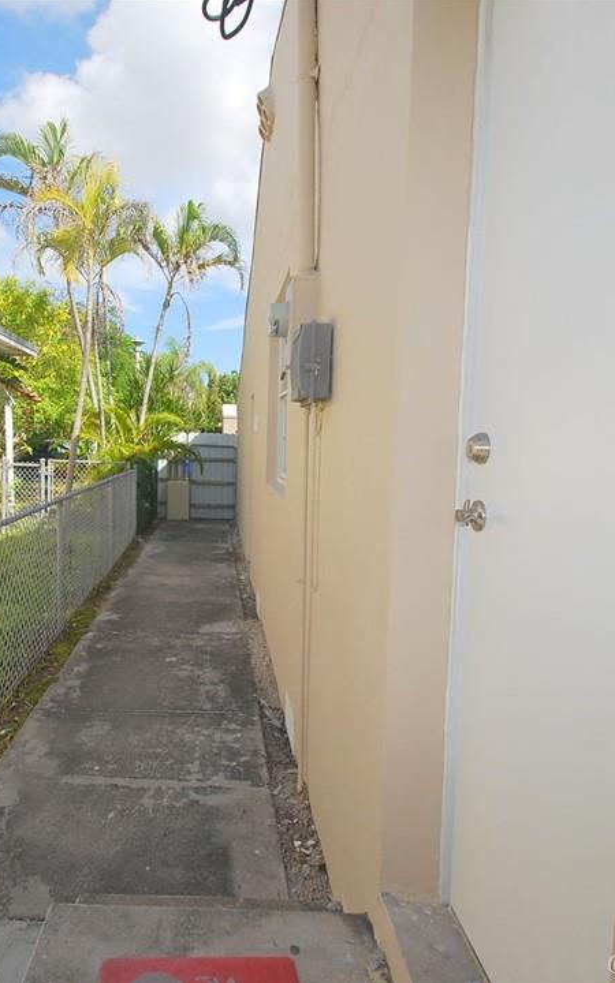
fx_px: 617
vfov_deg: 77.2
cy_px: 492
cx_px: 176
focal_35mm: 23
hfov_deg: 51.4
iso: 100
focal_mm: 10
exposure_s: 1/200
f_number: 9
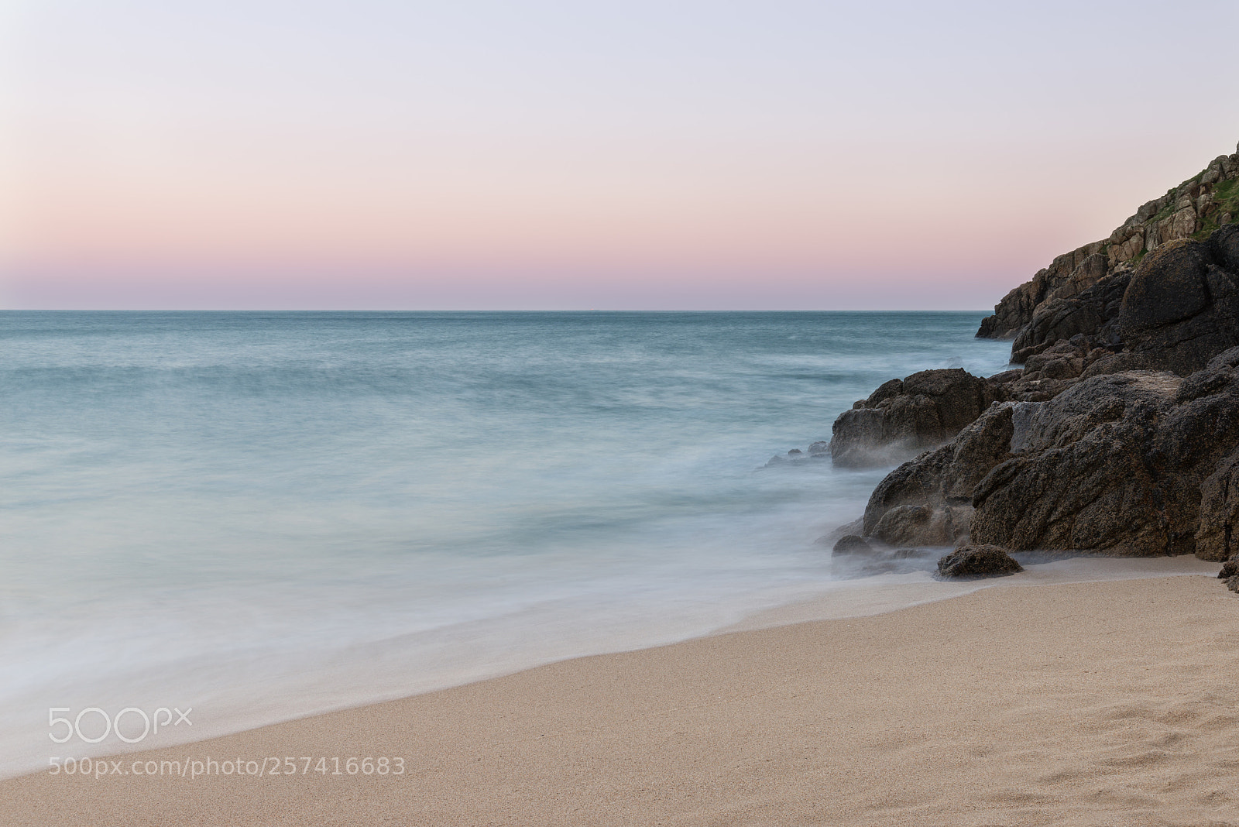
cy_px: 414
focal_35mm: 38
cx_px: 620
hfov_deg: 50.7
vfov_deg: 35.1
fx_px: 1308
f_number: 16
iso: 100
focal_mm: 38
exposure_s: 5
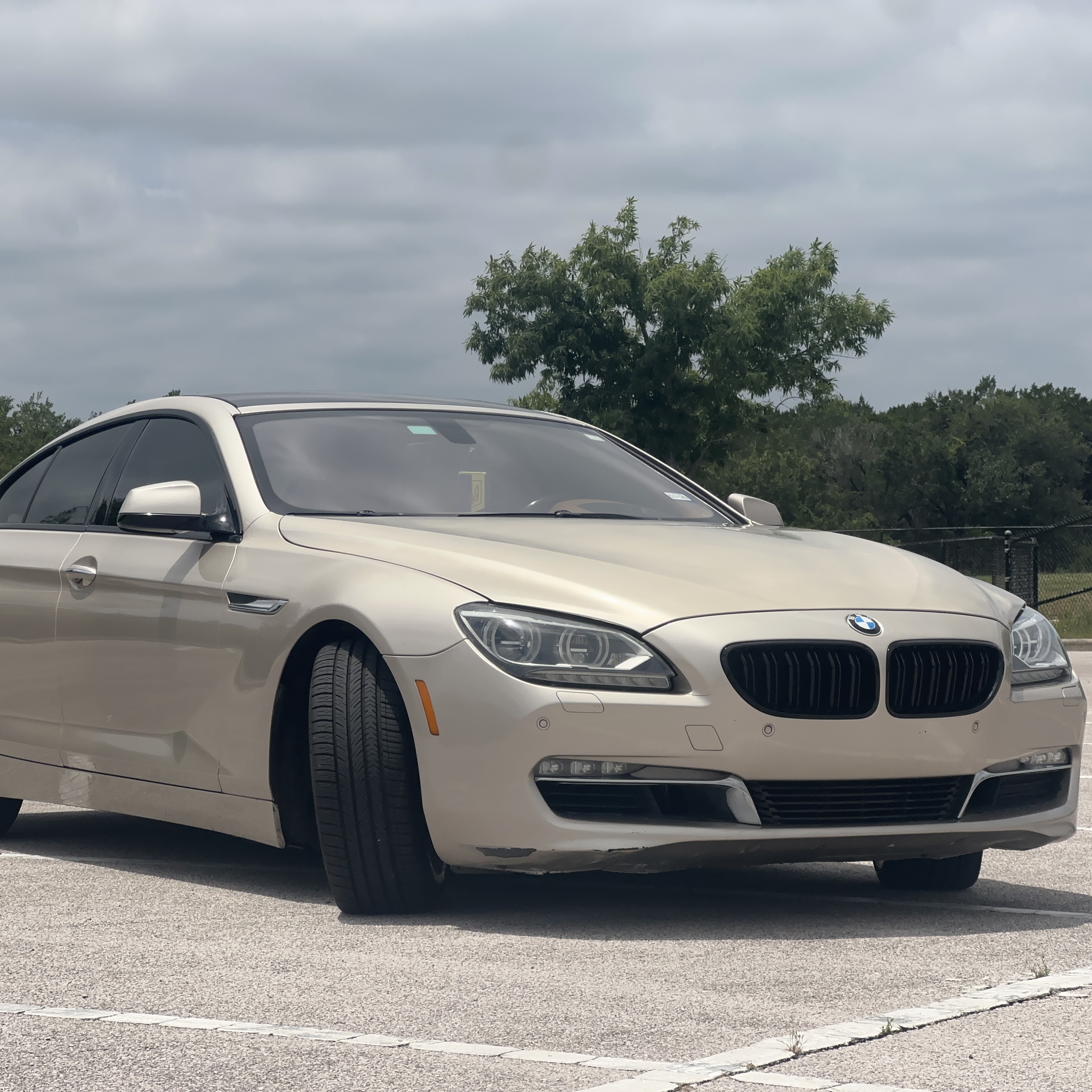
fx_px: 3248
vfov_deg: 19.1
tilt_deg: +0.1
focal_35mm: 91
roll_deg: +0.5
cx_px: 478
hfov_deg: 19.1
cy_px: 546
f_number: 2.8
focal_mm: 9
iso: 32
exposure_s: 1/1845
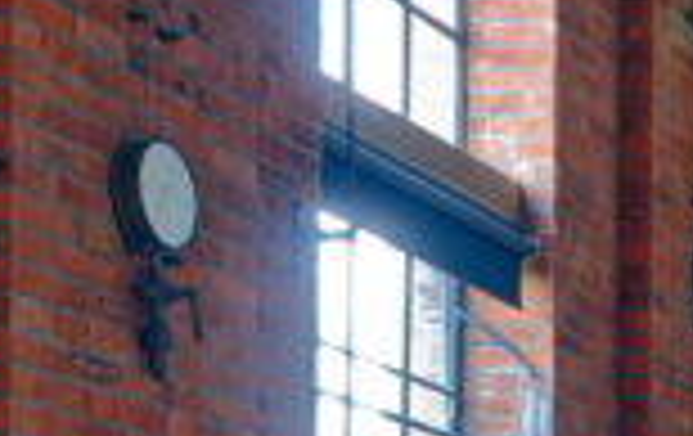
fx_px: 2782
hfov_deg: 11.7
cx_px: 1656
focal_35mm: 147
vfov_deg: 8.5
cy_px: 872
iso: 250
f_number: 8
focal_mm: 29
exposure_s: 1/2
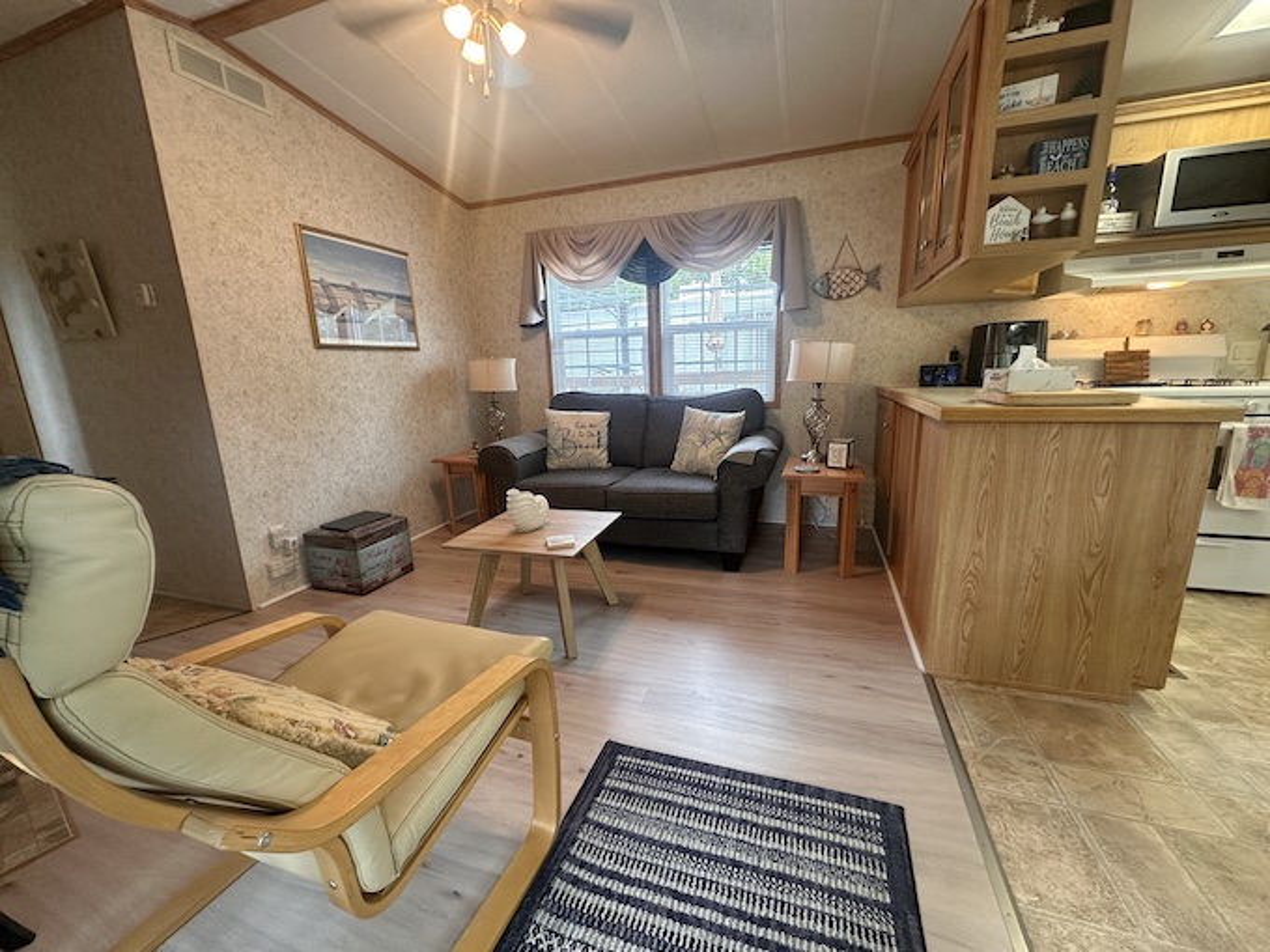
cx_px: 635
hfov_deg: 102.1
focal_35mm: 14
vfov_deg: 85.7
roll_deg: +1.7
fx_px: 514
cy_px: 476
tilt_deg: -11.4
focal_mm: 2.22
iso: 200
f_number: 2.2
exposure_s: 1/60
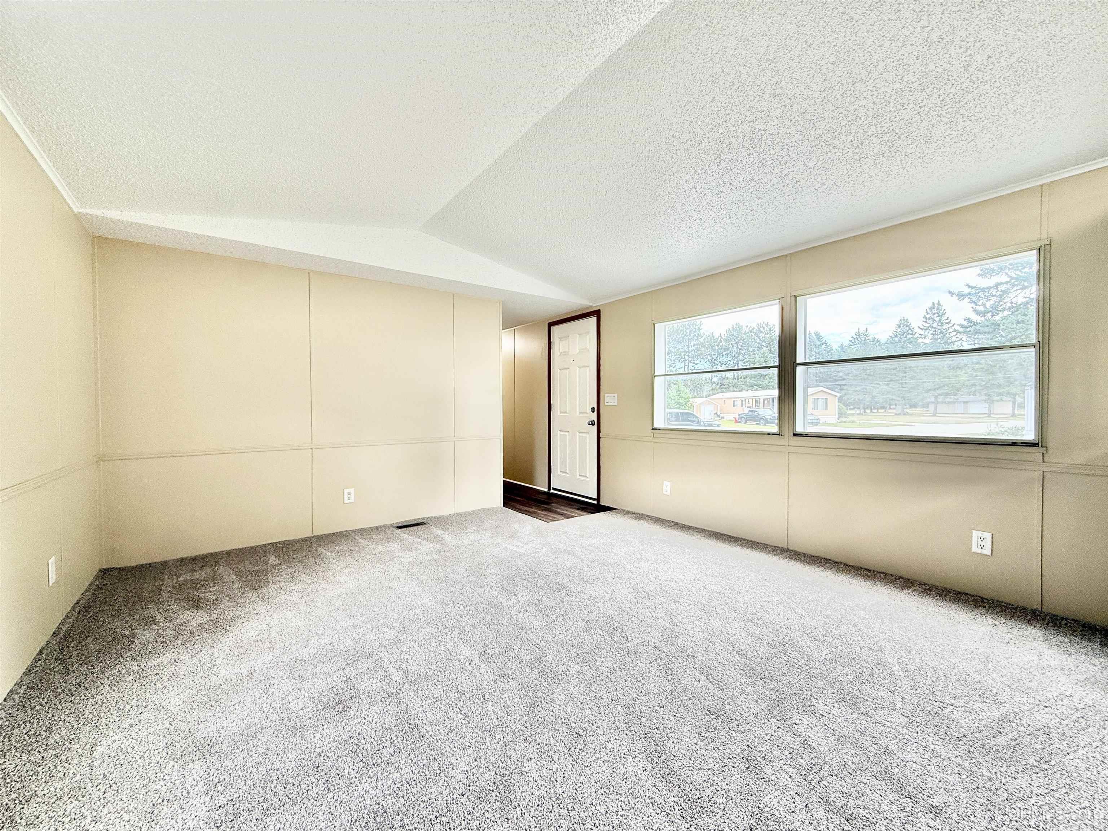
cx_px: 554
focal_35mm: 14
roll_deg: -0.4
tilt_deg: -1.0
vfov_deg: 85.7
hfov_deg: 102.1
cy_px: 416
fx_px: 448
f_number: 2.2
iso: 80
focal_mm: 2.22
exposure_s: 1/99
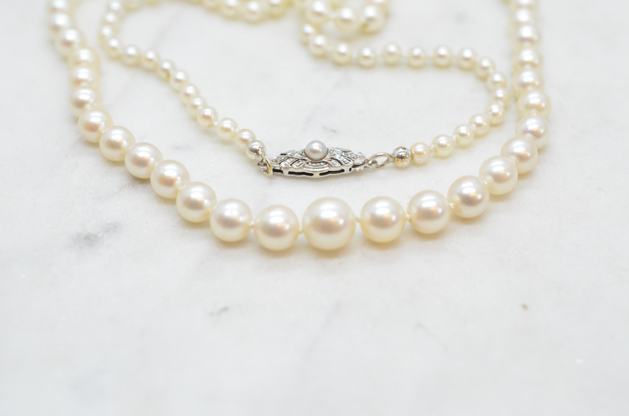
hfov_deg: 33.5
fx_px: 1046
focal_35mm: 60
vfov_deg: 22.5
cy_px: 208
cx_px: 314
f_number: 6.3
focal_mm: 40
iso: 4000
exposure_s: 1/1000
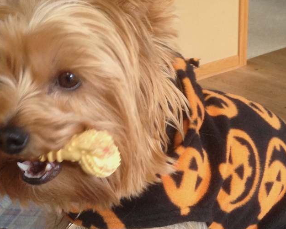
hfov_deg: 22.7
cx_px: 148
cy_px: 169
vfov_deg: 18.2
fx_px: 711
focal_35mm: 84
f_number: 2.4
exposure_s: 1/20
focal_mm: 4.12
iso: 100
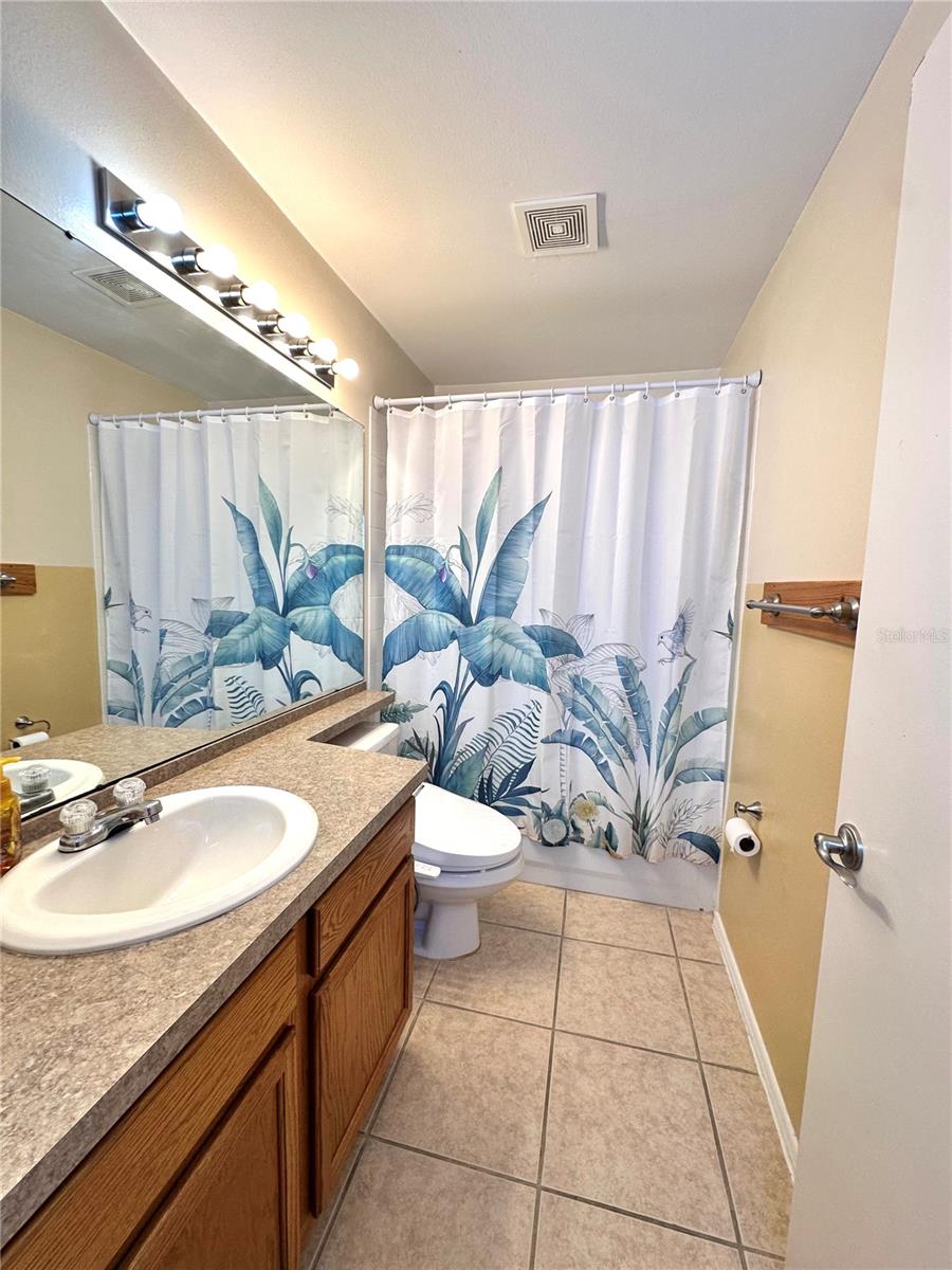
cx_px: 476
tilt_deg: -5.5
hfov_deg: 85.7
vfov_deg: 102.1
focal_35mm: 14
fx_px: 513
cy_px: 635
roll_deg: -2.2
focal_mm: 2.22
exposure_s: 1/120
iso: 100
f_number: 2.2
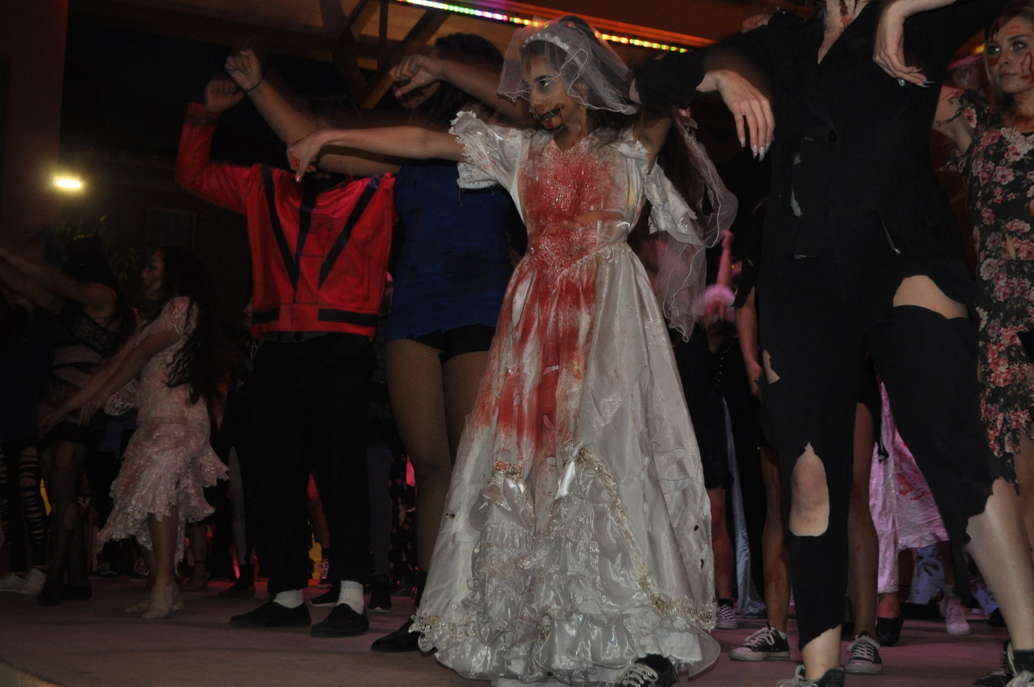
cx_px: 517
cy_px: 344
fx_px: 1635
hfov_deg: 35.1
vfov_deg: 23.7
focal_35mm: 57
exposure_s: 1/60
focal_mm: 38
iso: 800
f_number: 5
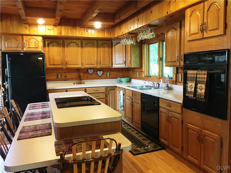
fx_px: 194
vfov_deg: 48.2
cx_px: 116
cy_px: 86
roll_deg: +1.7
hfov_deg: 61.7
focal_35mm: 29
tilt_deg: -4.6
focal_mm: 4.15
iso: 100
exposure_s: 1/15
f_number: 2.2
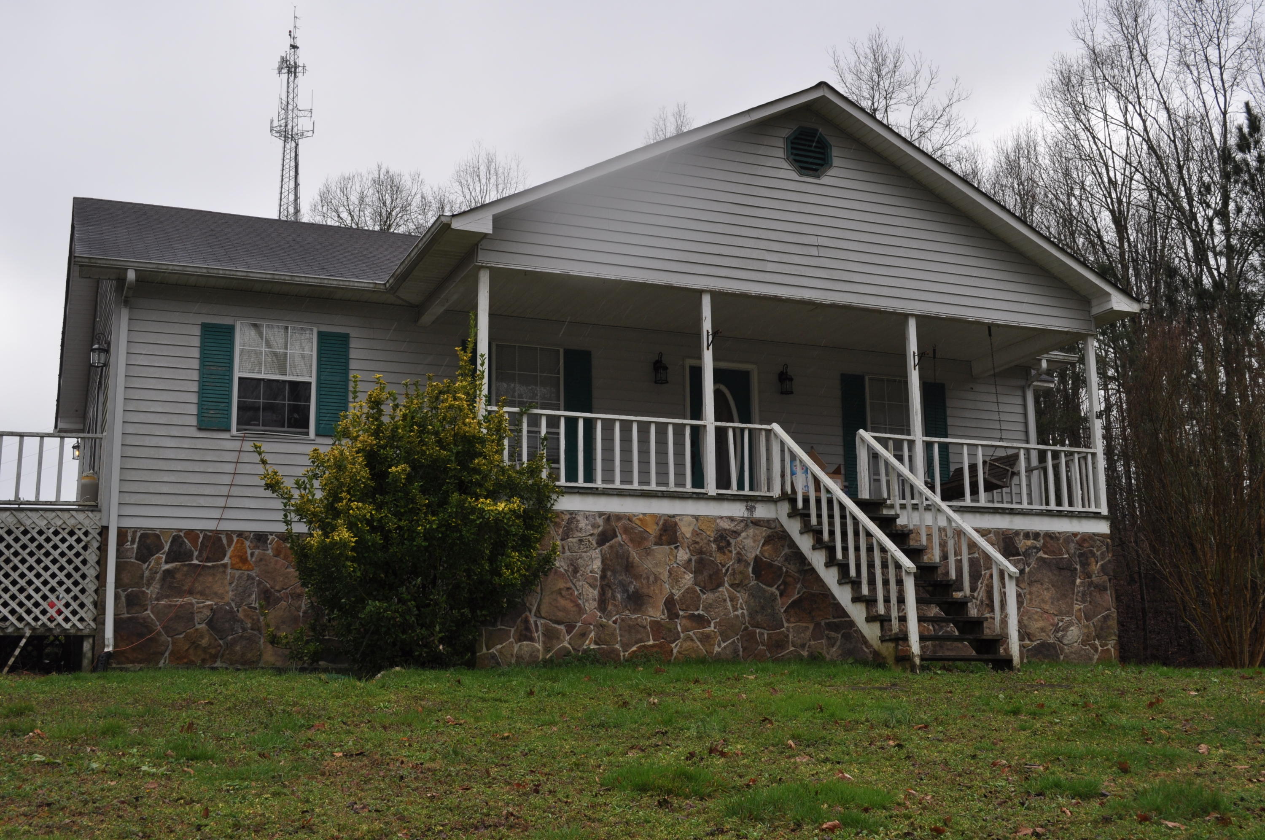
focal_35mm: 39
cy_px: 420
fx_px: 1369
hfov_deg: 49.6
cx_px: 632
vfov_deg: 34.1
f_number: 10
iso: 200
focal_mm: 26
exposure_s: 1/200
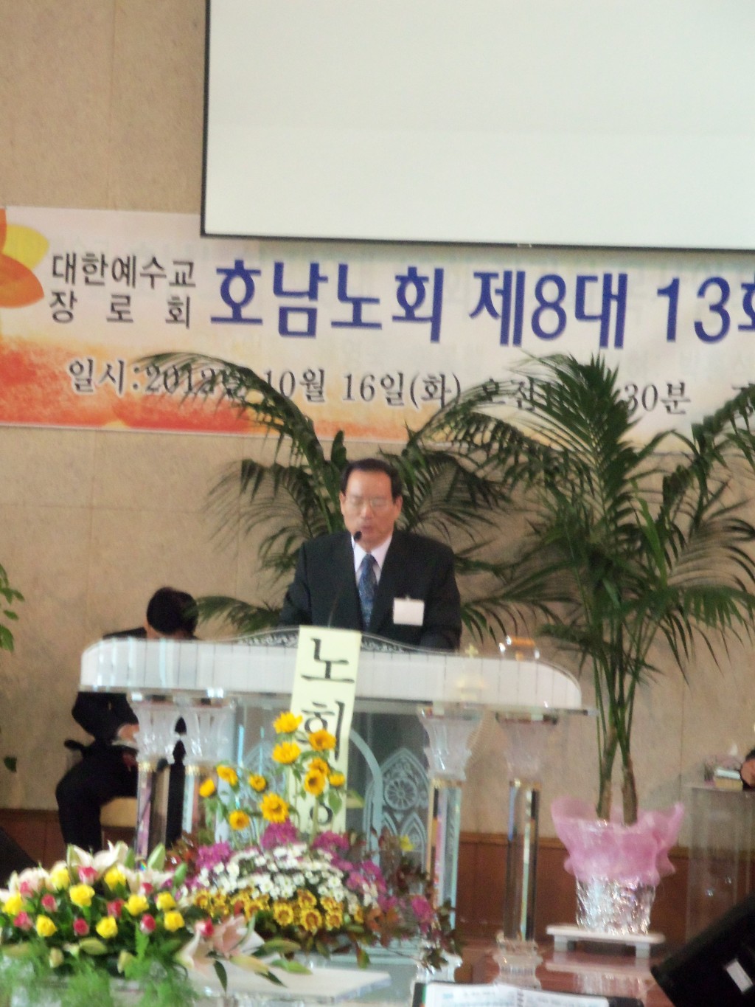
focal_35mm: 140
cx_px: 378
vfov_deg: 14.1
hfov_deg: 10.6
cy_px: 504
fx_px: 4071
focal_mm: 25.3
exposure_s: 1/15
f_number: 5.7
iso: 400
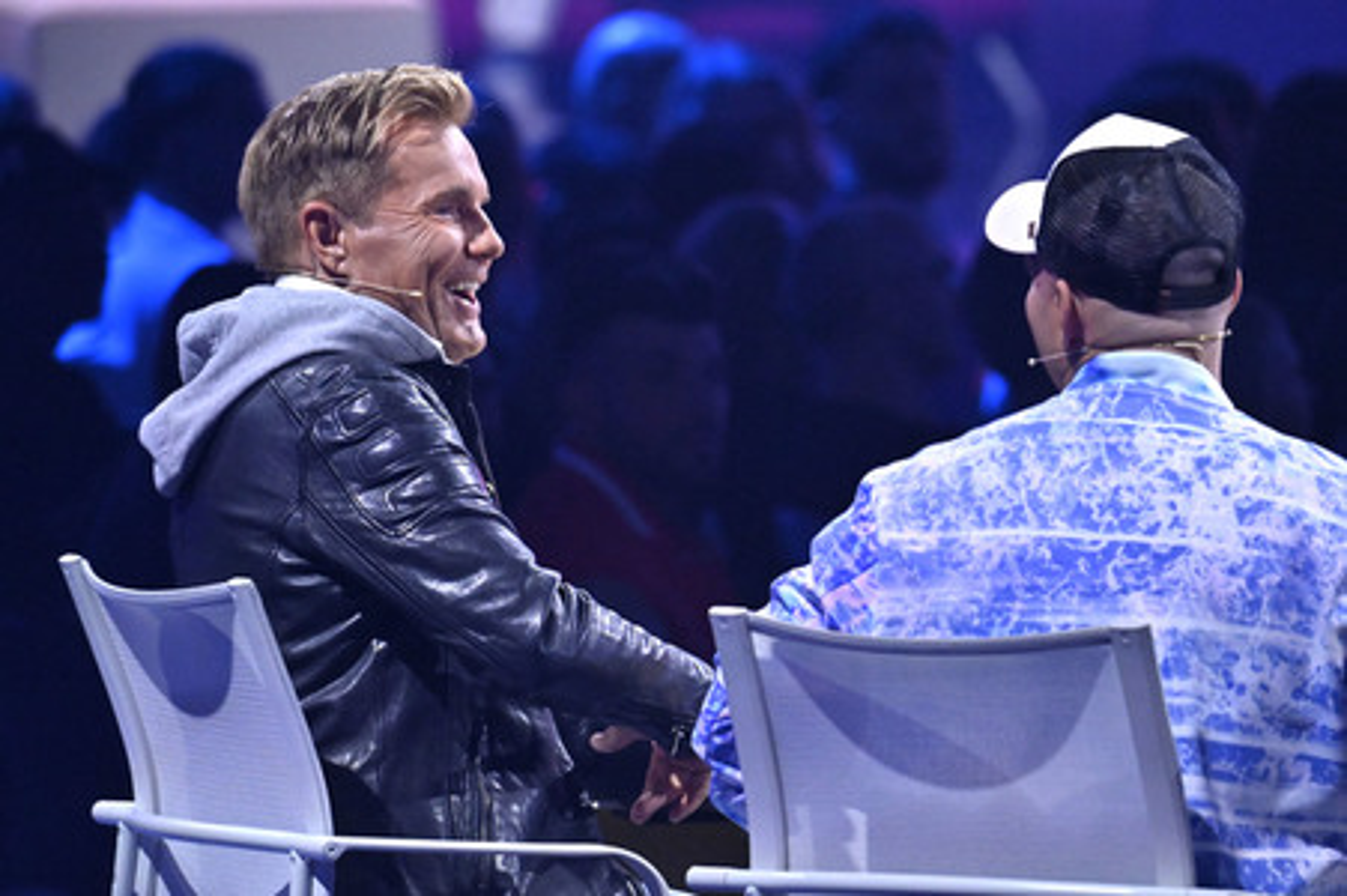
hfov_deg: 5.2
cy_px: 448
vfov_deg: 3.4
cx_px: 674
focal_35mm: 400
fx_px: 14955
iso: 5000
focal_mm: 400
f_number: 5.6
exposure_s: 1/640
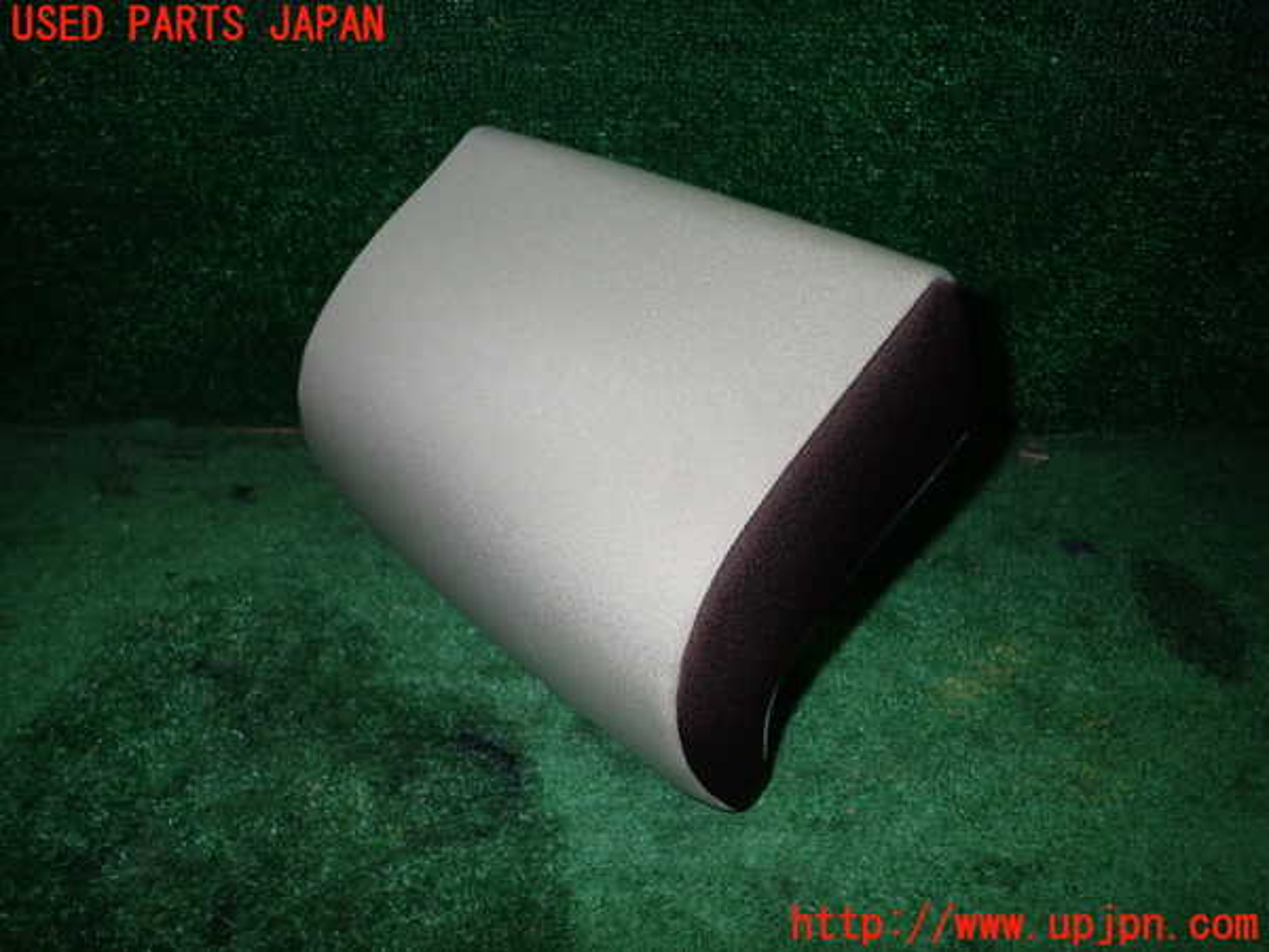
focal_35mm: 25
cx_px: 634
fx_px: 916
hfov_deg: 69.4
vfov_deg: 54.9
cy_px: 476
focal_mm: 4.5
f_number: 5.6
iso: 200
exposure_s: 1/30
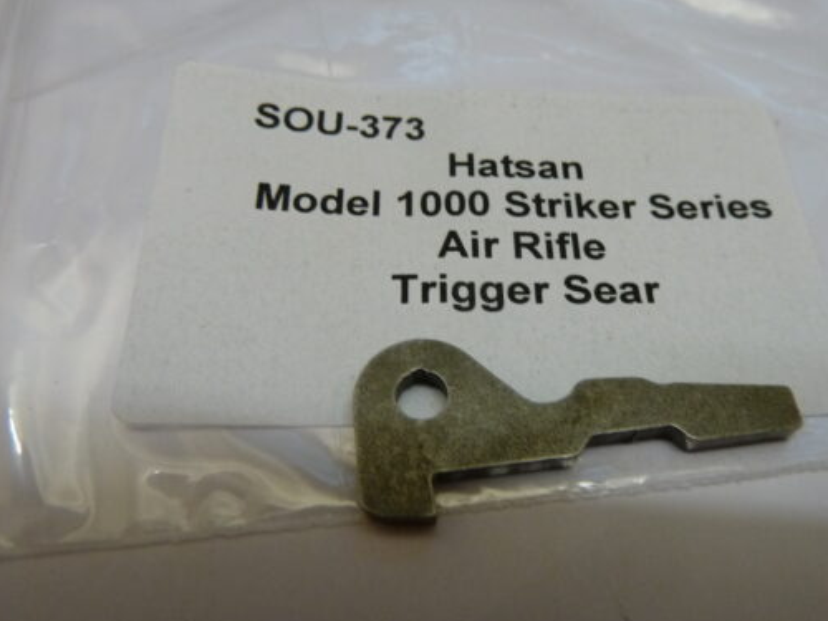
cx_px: 454
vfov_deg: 46.8
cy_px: 303
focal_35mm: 30
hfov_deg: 59.9
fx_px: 718
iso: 200
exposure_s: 1/30
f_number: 3.3
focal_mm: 4.1
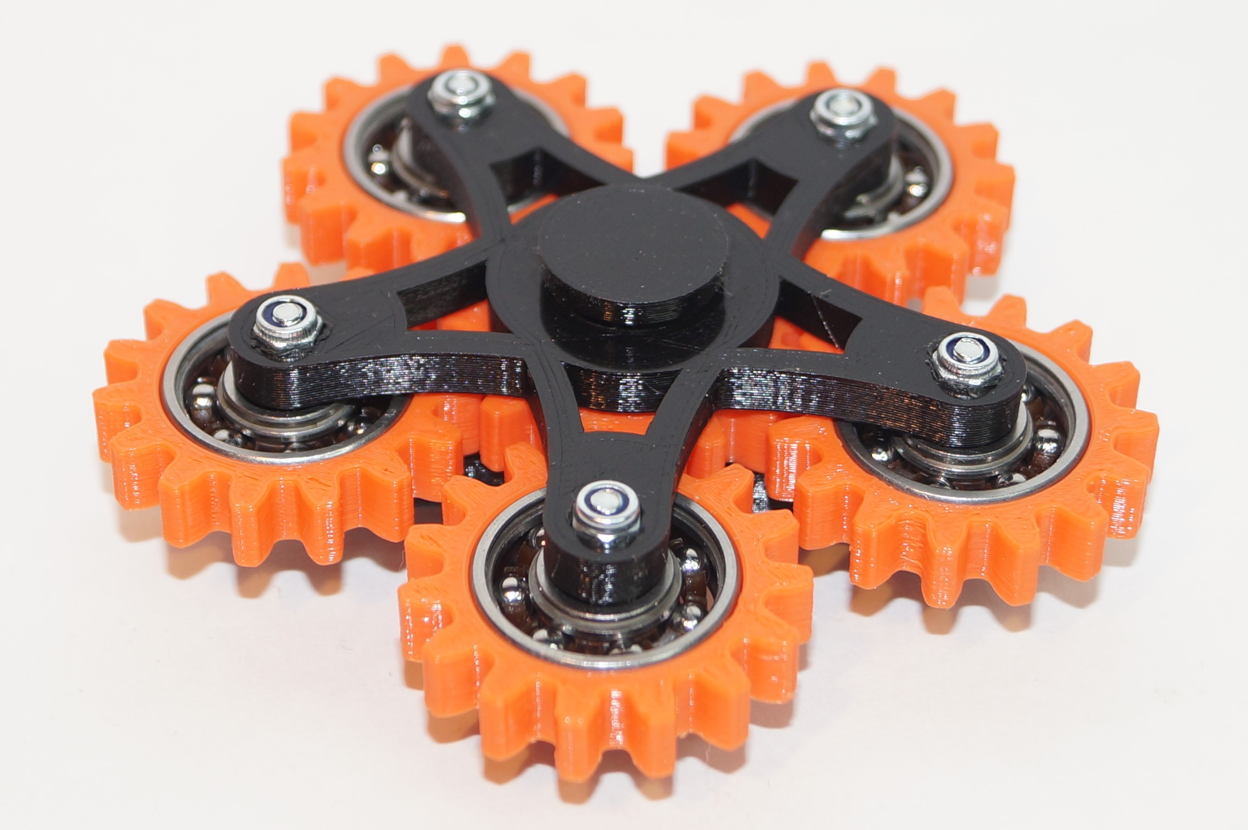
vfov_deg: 31.8
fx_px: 1455
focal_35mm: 42
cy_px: 415
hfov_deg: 46.4
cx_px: 624
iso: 100
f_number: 5
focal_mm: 28
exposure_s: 1/80
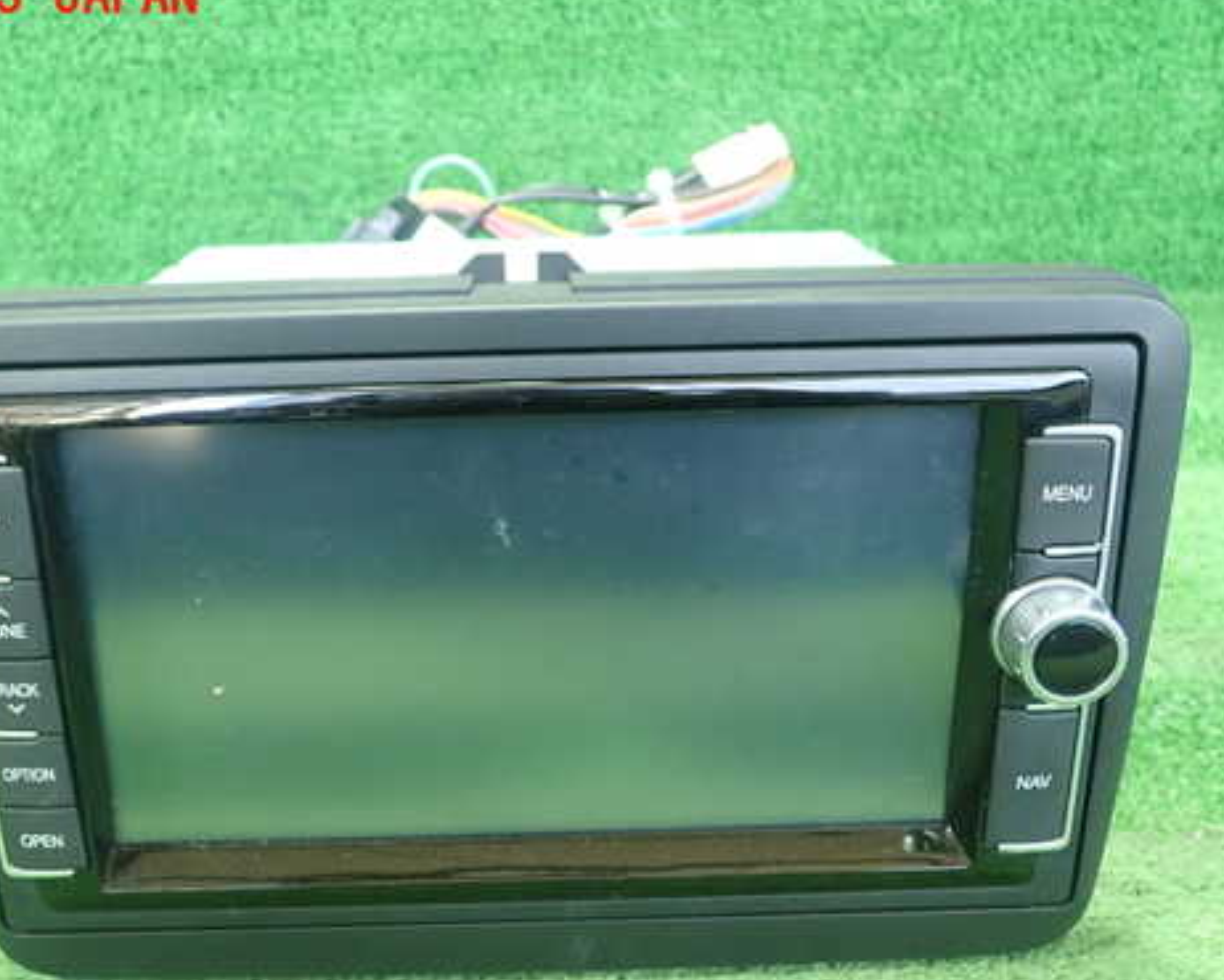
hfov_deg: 47.7
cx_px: 511
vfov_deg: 39.1
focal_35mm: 38
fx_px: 1377
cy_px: 559
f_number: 2.3
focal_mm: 5.5
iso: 800
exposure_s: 1/100
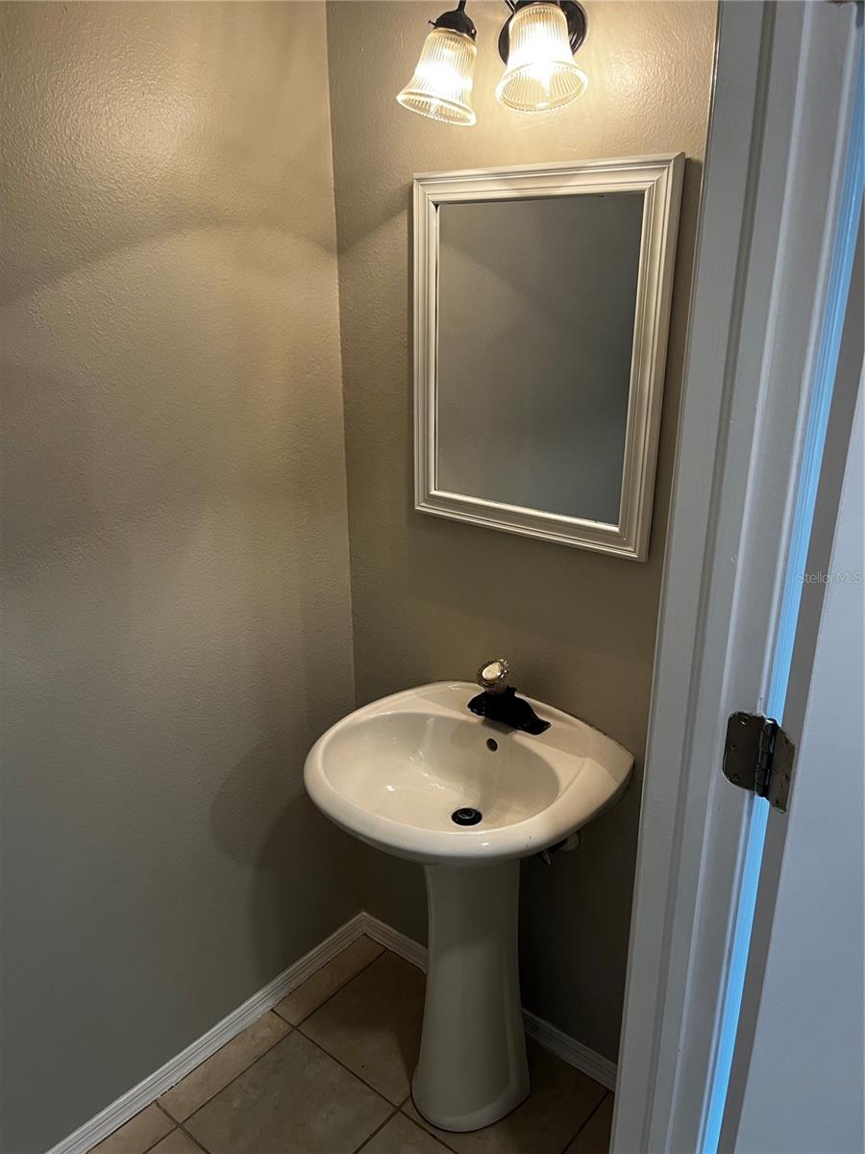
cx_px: 432
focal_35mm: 26
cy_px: 577
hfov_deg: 53.1
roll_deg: +1.5
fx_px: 866
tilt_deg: -19.2
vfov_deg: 67.3
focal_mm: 5.1
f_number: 1.6
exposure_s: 1/60
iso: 80
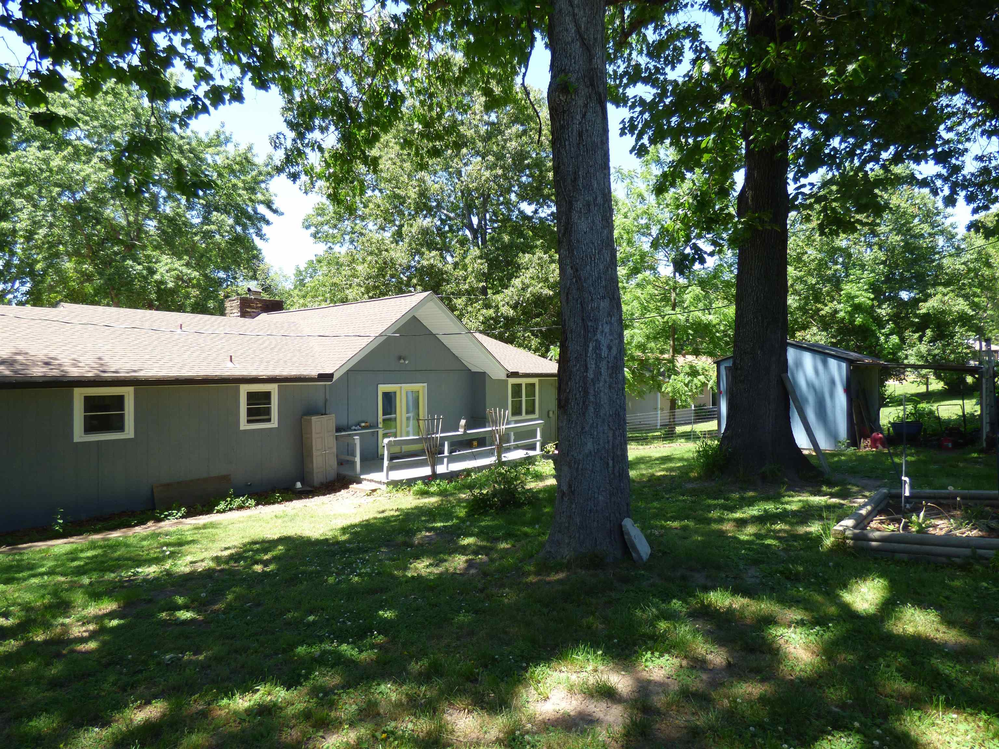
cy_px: 374
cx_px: 500
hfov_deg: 81.7
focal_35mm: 20
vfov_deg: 66.0
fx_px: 577
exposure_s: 1/320
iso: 100
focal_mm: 3.59
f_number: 2.8
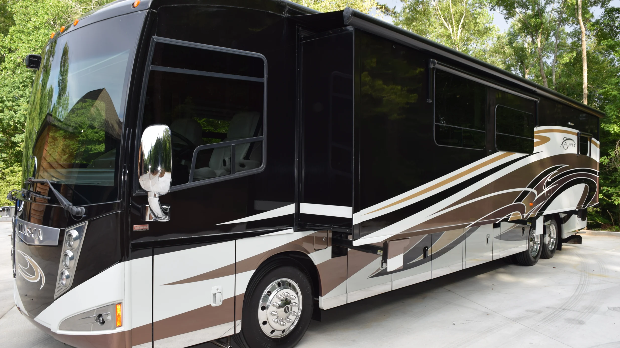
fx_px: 477
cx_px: 308
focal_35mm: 29
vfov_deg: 40.2
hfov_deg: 66.1
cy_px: 182
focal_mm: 18
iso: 110
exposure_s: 1/125
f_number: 5.6
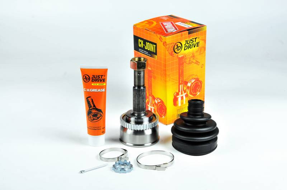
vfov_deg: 18.1
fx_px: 597
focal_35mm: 75
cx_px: 144
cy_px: 95
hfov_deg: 27.0
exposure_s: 1/125
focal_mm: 50
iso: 200
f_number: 10
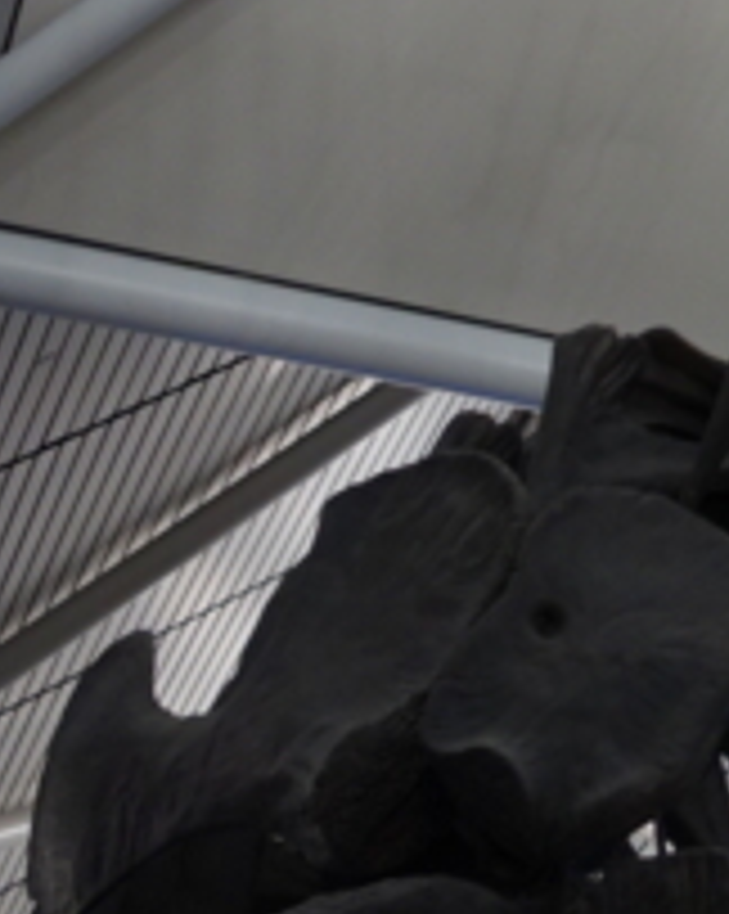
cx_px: 1393
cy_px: -162
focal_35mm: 142
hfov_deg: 10.1
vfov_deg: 13.2
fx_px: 3835
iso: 250
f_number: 2.2
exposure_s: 1/40
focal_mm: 11.18
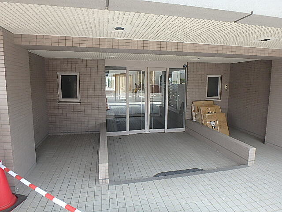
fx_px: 171
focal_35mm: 21
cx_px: 141
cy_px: 106
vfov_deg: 63.4
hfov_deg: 79.0
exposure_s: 1/80
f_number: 3.5
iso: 125
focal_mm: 3.7
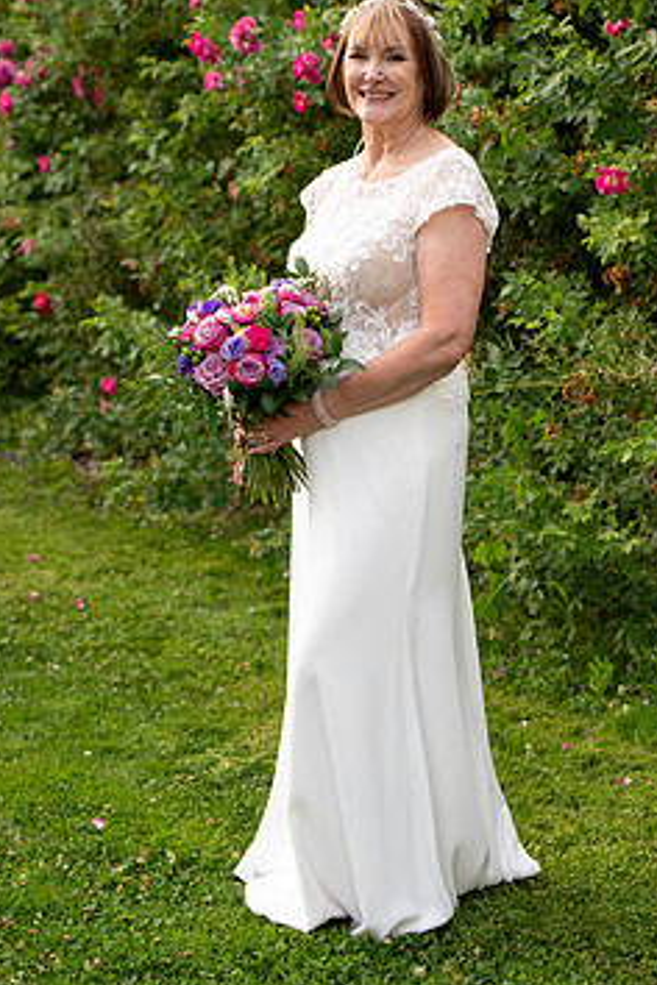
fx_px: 2436
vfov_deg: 22.8
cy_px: 398
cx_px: 401
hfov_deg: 15.3
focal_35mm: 89
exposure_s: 1/320
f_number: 4.5
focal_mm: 70
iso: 1000
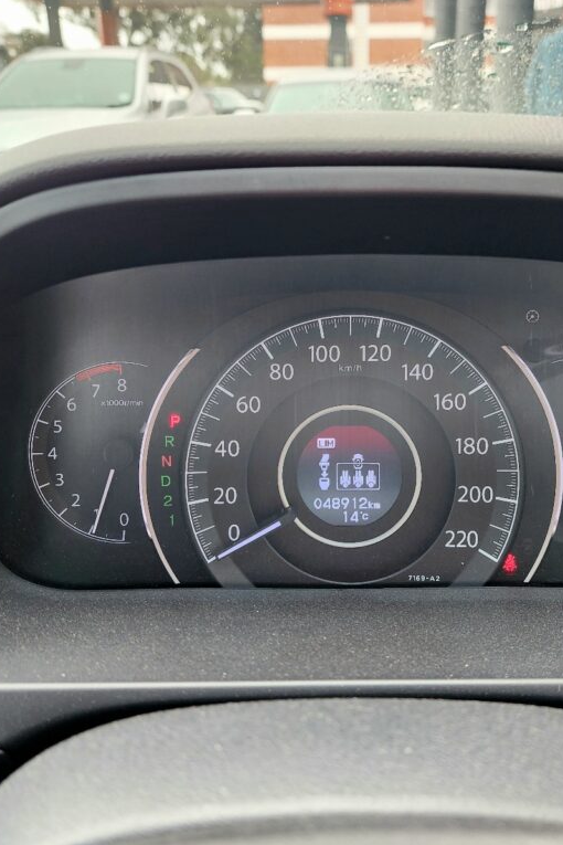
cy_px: 422
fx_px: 751
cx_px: 320
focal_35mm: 32
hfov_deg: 41.0
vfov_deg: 58.7
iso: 80
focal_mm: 6.4
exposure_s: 1/101
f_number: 1.8
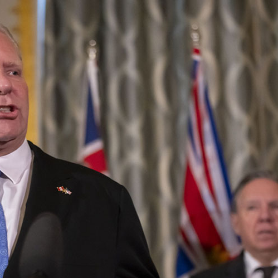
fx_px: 1299
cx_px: 50
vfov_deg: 12.2
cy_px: 174
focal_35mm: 143
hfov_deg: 12.2
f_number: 2.8
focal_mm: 70
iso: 10000
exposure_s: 1/400
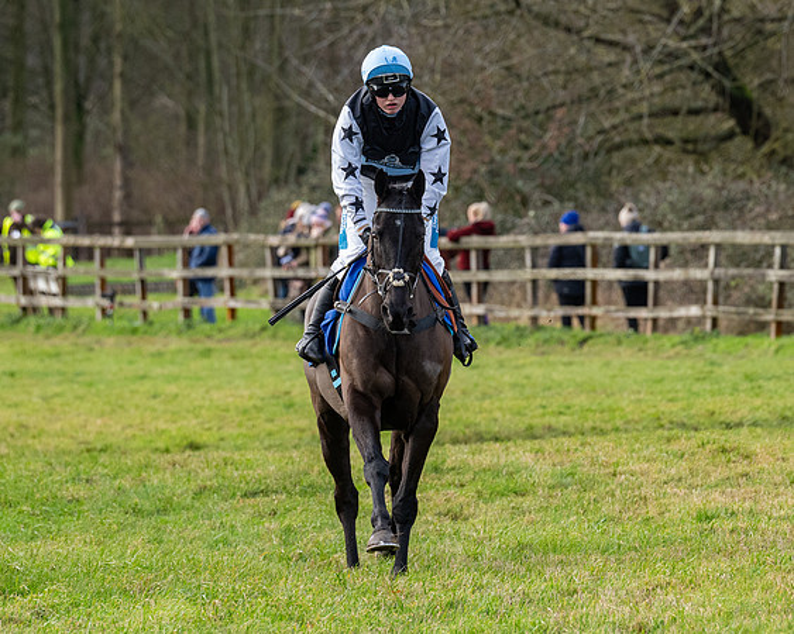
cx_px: 485
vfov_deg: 3.9
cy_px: 229
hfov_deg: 4.8
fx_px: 9435
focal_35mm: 402
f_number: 5
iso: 800
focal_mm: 185
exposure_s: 1/800
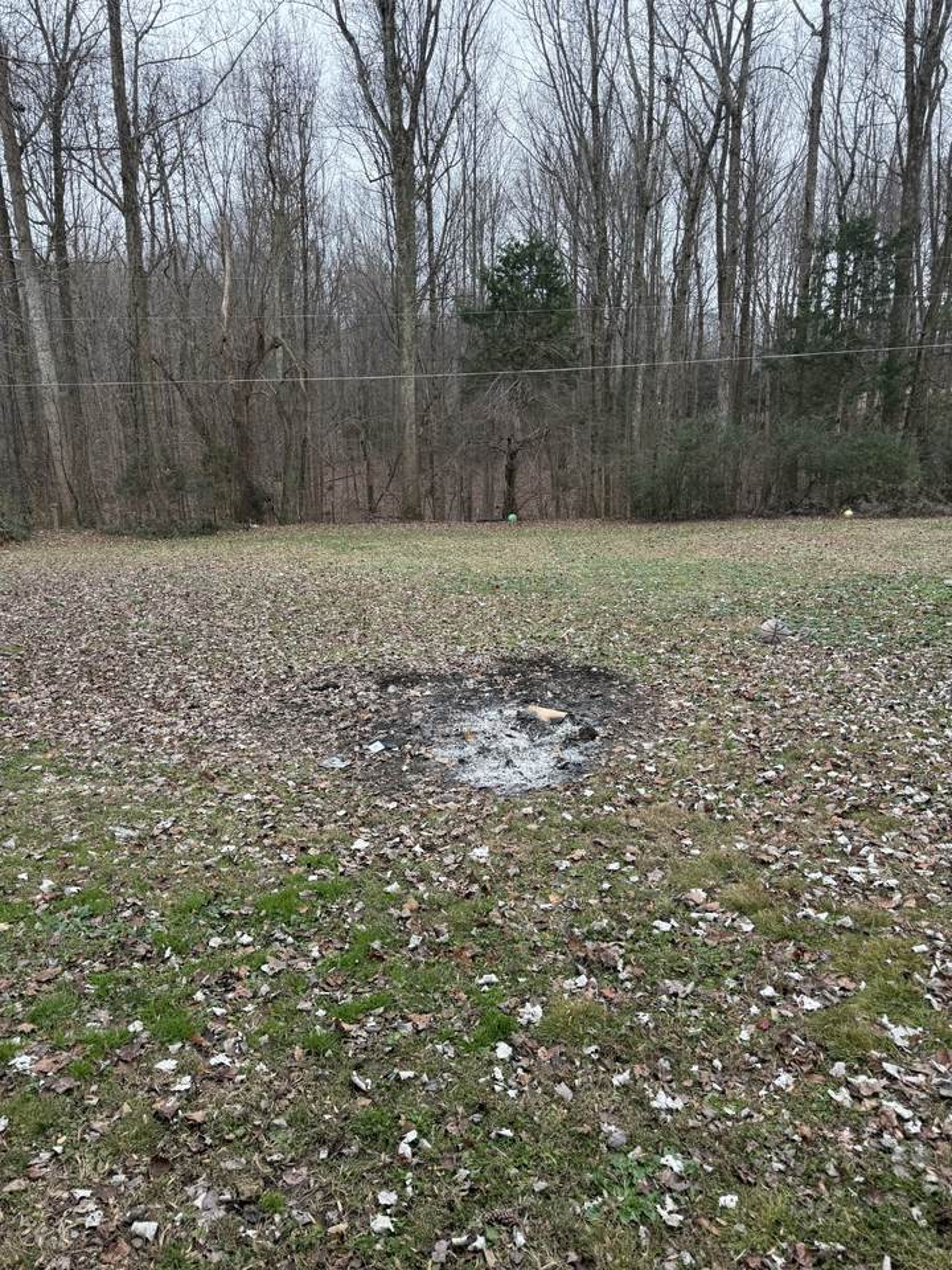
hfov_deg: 56.8
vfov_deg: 71.6
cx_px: 476
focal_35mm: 24
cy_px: 635
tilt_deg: -16.4
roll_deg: -1.4
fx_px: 880
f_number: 1.78
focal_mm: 6.76
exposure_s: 1/580
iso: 100
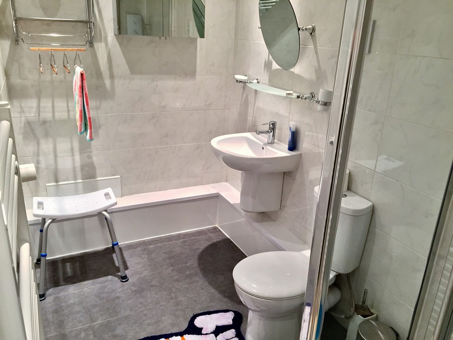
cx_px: 226
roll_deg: -2.8
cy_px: 170
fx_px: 380
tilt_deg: -20.2
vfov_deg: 48.2
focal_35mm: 29
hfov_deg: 61.7
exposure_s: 1/33
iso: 200
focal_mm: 4.15
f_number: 2.2
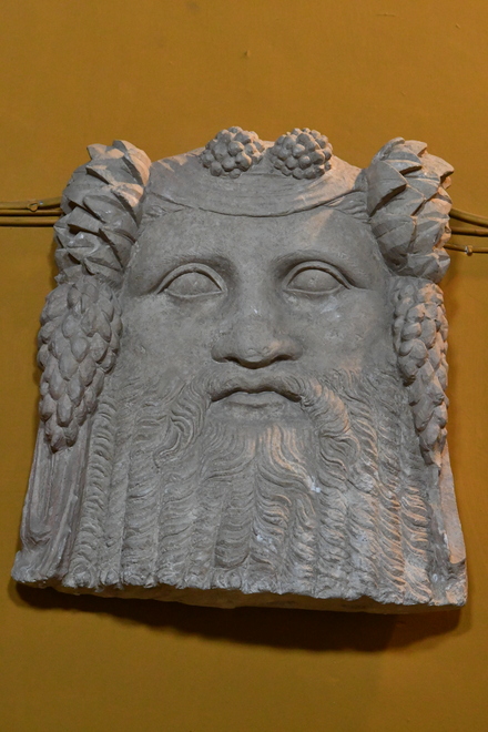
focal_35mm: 128
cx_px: 244
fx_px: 2592
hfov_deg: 10.8
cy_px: 366
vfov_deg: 16.1
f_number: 6.3
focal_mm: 85
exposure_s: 1/250
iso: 8000
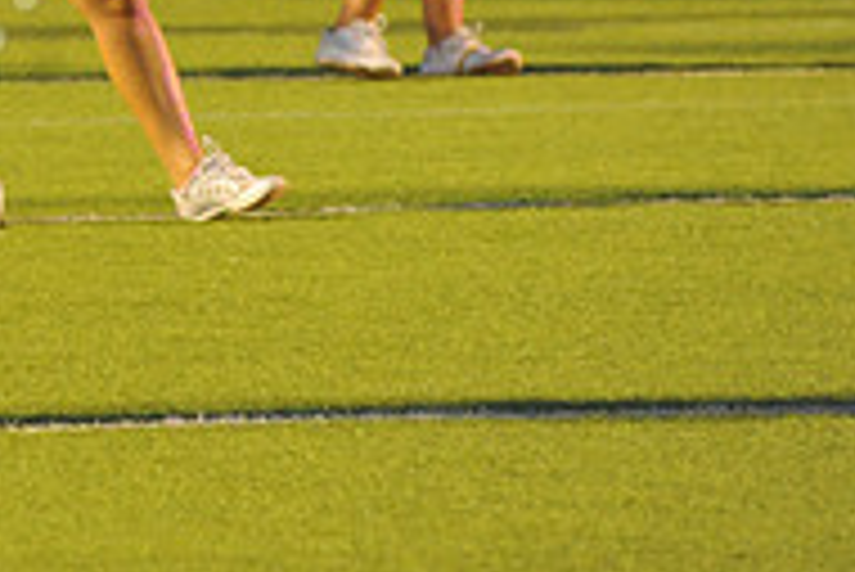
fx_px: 13429
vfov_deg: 2.4
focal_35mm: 565
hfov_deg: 3.6
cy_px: -243
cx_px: -320
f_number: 5.6
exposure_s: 1/200
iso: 4000
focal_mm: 185
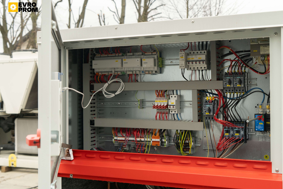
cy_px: 94
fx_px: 385
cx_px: 150
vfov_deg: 27.5
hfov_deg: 40.3
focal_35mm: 49
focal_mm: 46
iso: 250
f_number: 6.3
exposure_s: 1/125
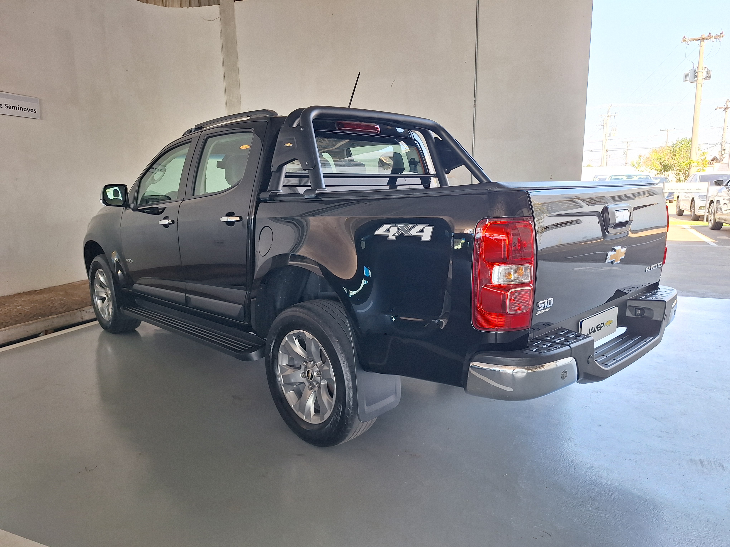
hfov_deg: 73.9
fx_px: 485
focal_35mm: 23
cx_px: 365
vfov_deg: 58.9
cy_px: 274
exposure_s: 1/120
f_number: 1.8
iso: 50
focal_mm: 5.54
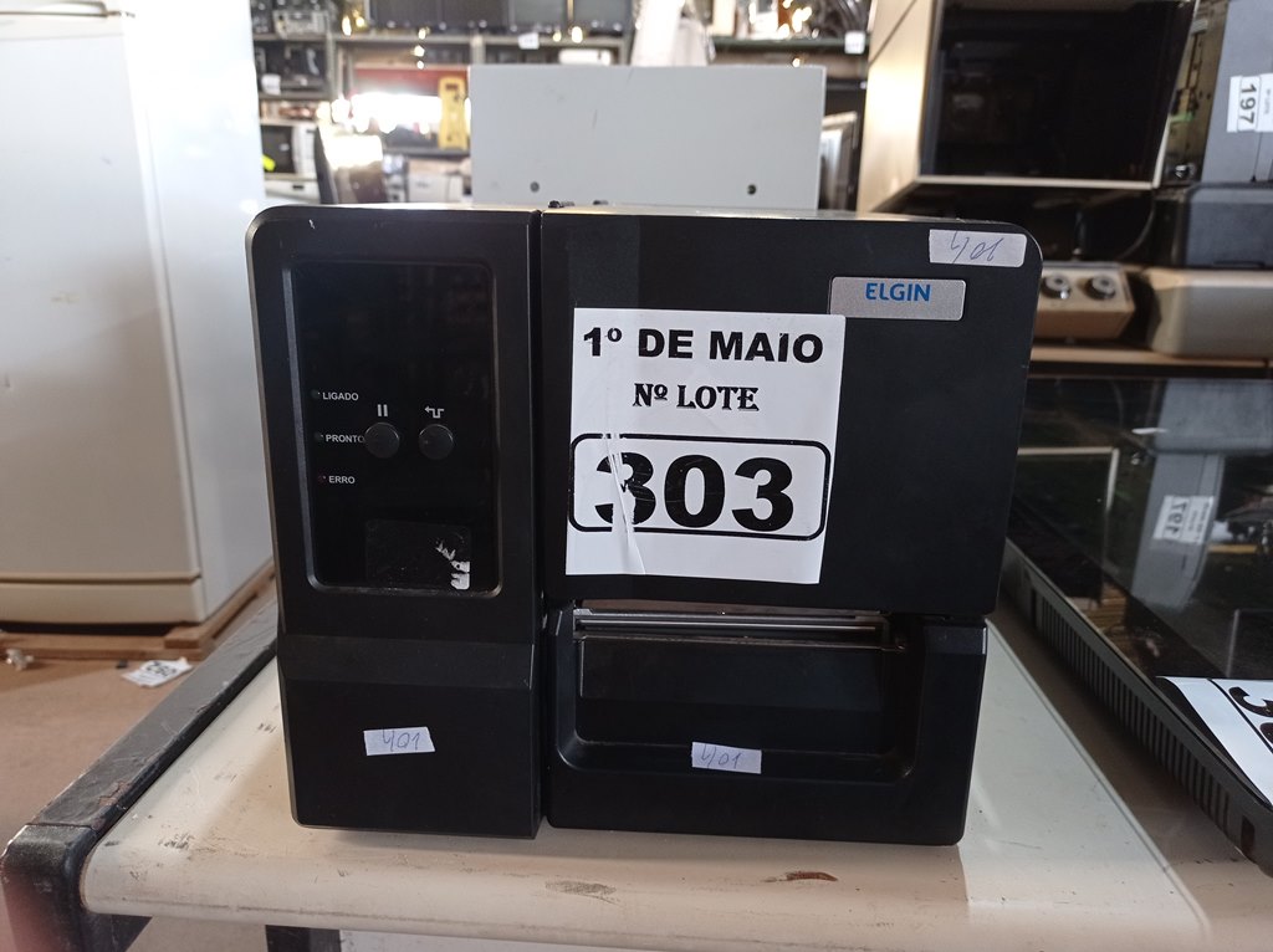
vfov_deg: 49.7
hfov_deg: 63.5
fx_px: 1029
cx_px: 636
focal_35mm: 28
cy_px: 476
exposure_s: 1/30
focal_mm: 4.7
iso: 299
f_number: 1.79
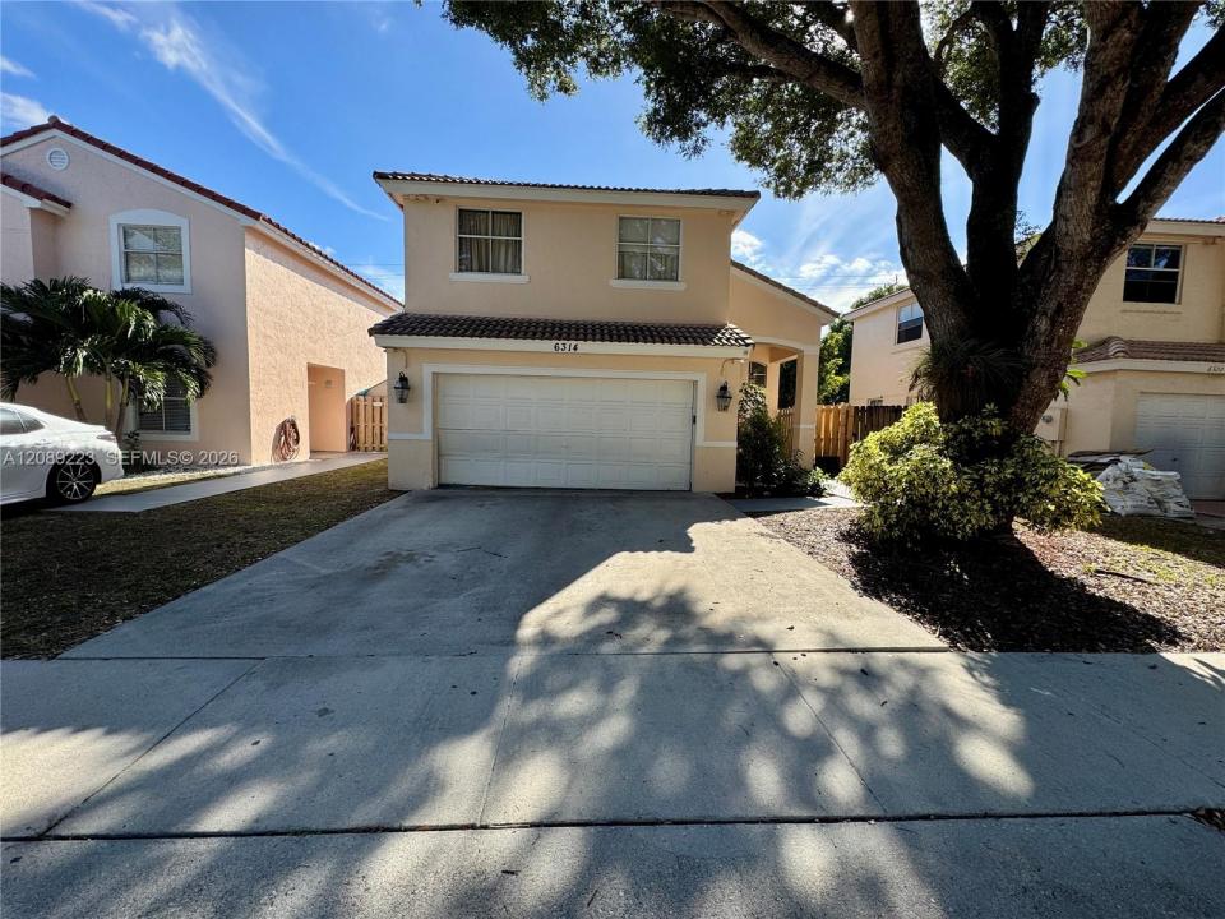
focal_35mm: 14
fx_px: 495
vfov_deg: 85.7
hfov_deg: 102.1
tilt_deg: -4.4
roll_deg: -1.1
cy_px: 460
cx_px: 612
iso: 50
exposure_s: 1/1256
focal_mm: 2.22
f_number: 2.2
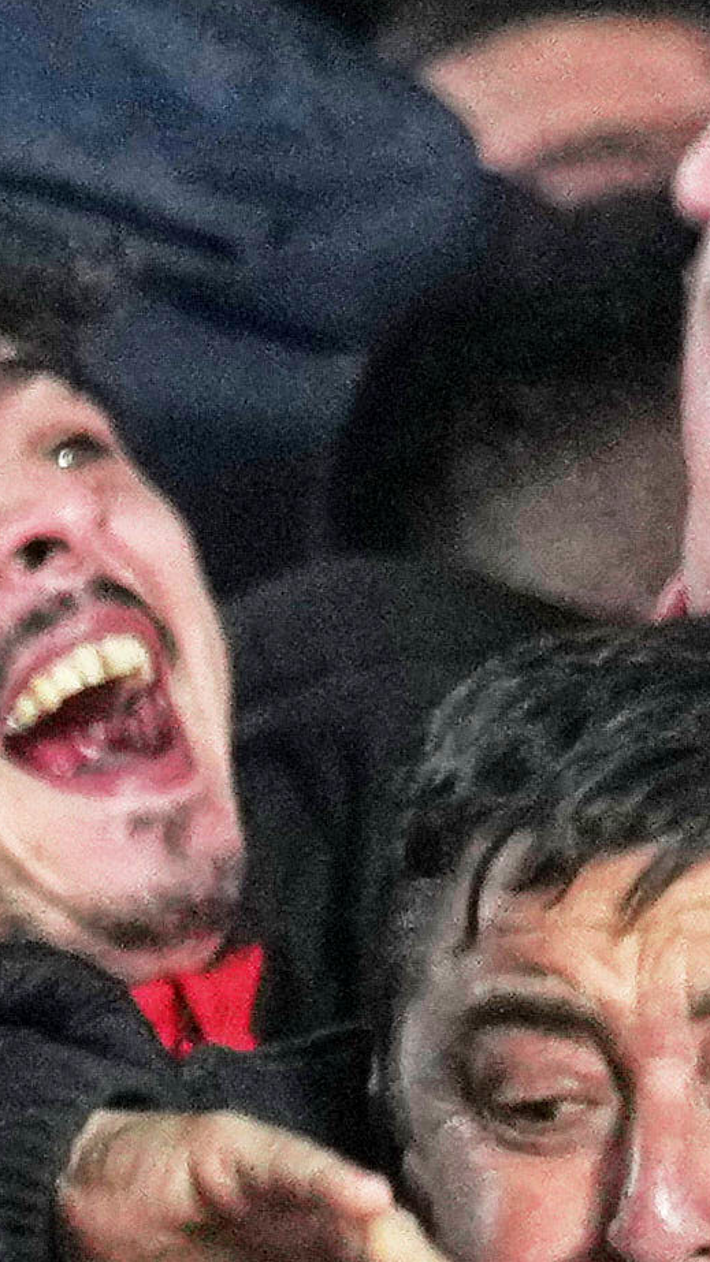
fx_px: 98527
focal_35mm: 2943
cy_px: 1021
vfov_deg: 0.7
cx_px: -2796
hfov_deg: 0.4
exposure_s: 1/500
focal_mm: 300
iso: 1600
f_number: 2.8
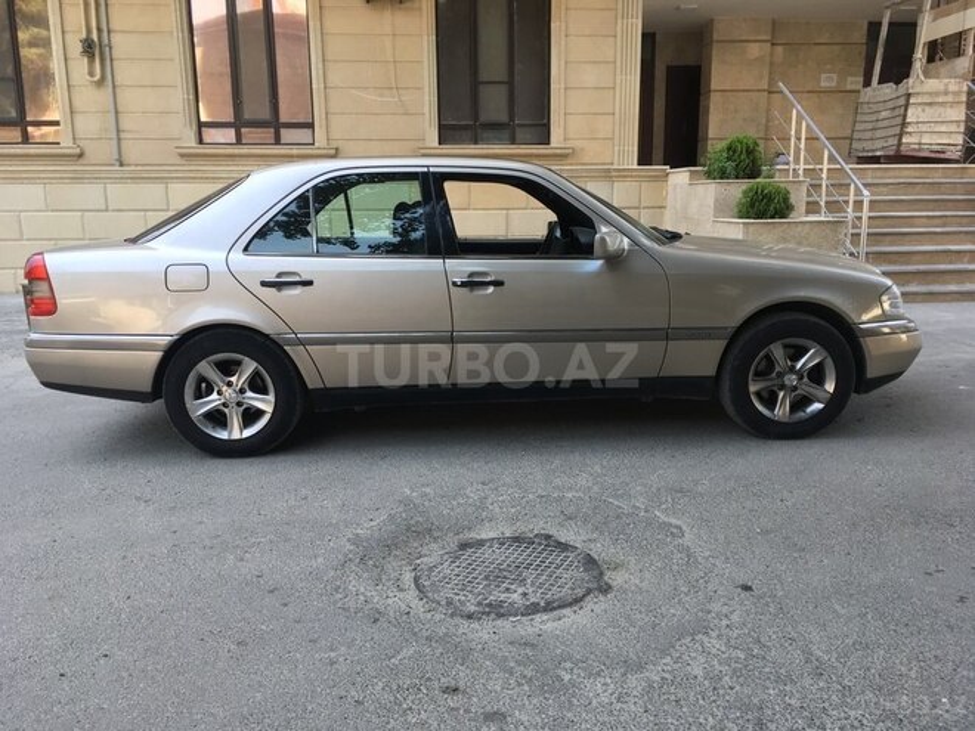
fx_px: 817
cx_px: 488
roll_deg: +1.0
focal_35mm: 29
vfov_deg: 48.2
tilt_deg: -11.6
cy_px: 366
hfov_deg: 61.7
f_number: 2.2
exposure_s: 1/100
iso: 32
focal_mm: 4.15
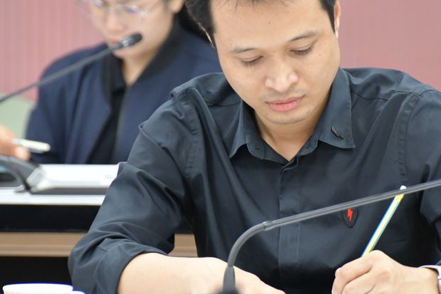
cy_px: 140
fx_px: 5918
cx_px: 279
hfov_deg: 4.3
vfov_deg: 2.8
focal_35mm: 483
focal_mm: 195
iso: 4500
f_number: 6.3
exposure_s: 1/125
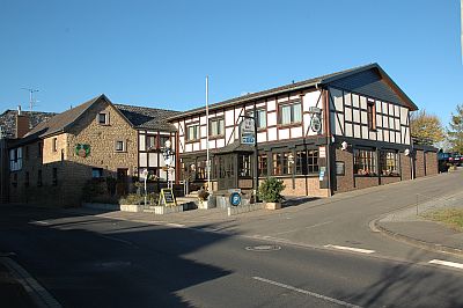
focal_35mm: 33
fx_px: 424
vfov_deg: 39.9
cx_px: 232
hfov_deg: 57.3
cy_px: 154
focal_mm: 22
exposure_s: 1/320
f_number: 9
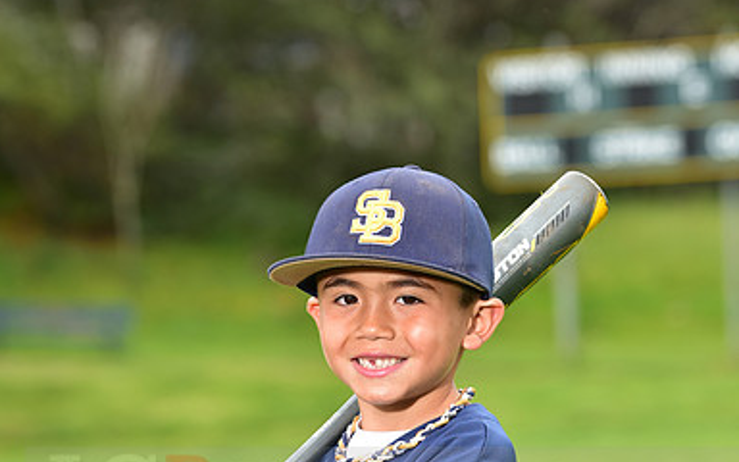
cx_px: 369
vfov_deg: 5.7
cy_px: 474
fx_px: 4652
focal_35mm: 231
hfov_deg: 9.1
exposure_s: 1/250
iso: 400
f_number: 5.6
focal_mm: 150
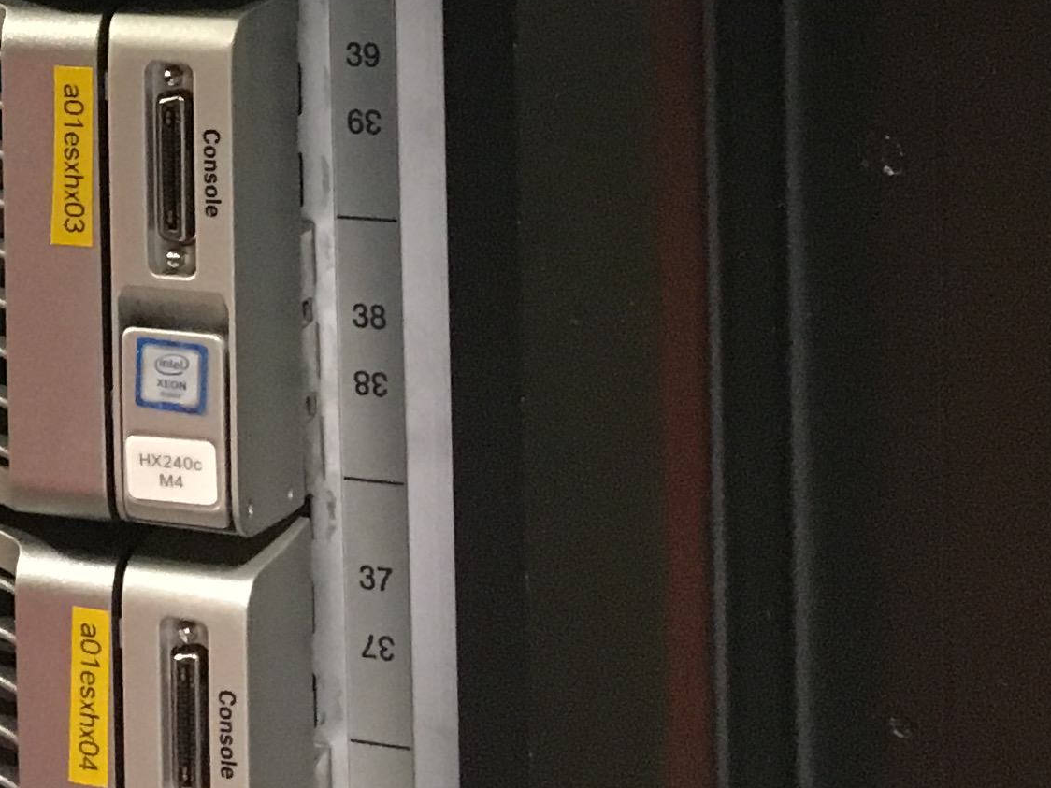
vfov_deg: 13.6
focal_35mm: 104
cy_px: -303
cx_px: -704
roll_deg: +0.9
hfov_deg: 16.5
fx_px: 3158
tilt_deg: +1.1
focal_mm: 4.15
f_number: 2.2
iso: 200
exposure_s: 1/17
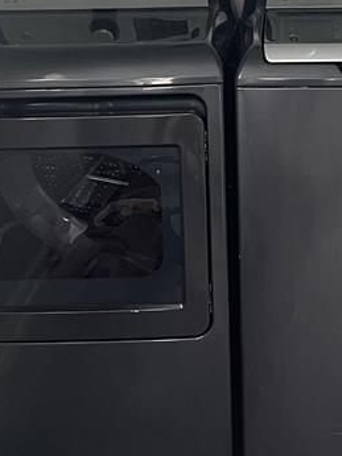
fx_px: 1016
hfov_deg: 19.0
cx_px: 257
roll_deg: +1.8
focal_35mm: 77
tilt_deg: -7.2
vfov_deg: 24.1
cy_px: -14
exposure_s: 1/60
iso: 125
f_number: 1.6
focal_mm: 5.1
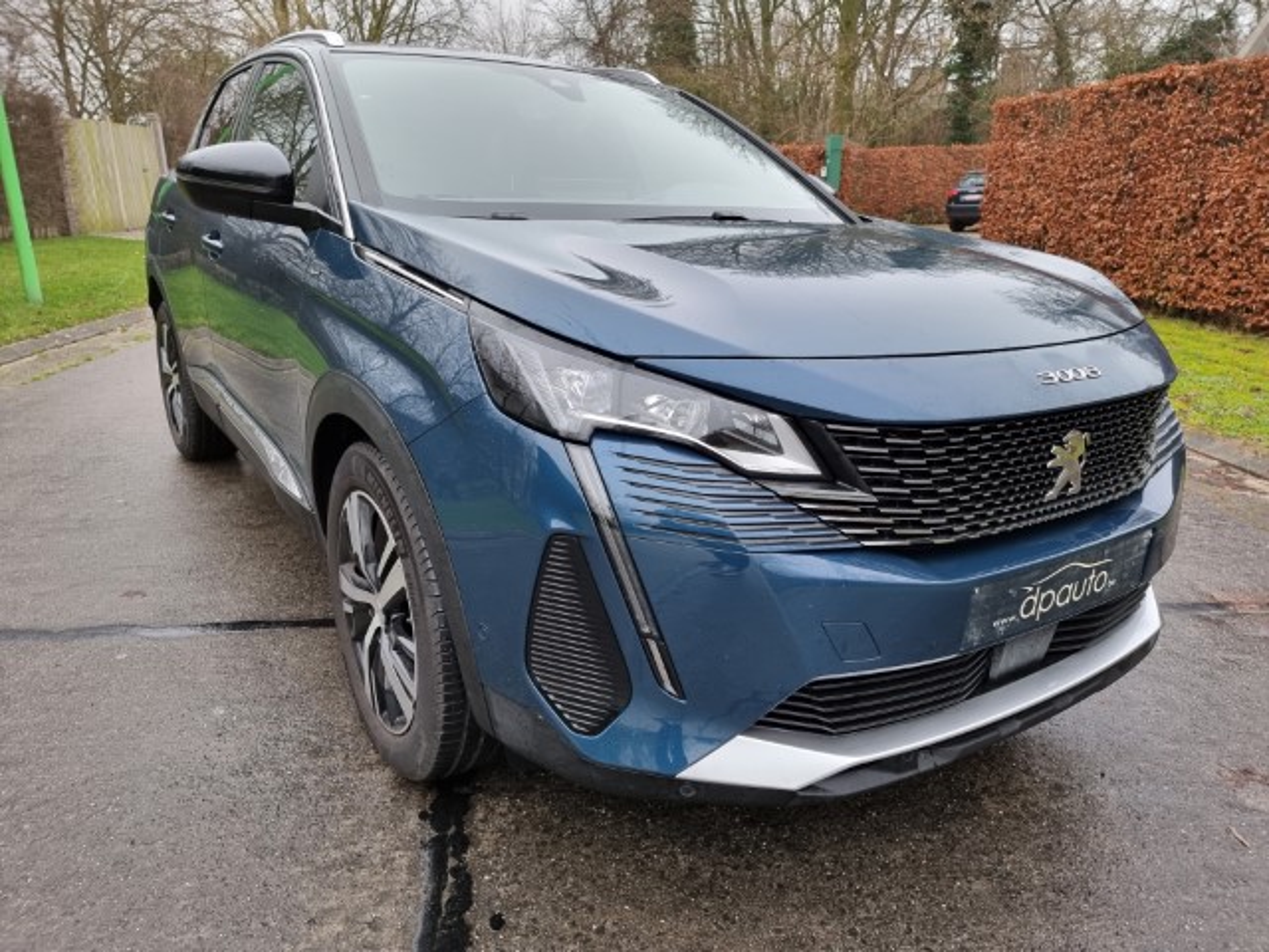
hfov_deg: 71.6
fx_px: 880
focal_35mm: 24
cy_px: 476
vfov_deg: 56.8
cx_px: 634
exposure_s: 1/100
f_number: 1.8
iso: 80
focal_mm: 6.7
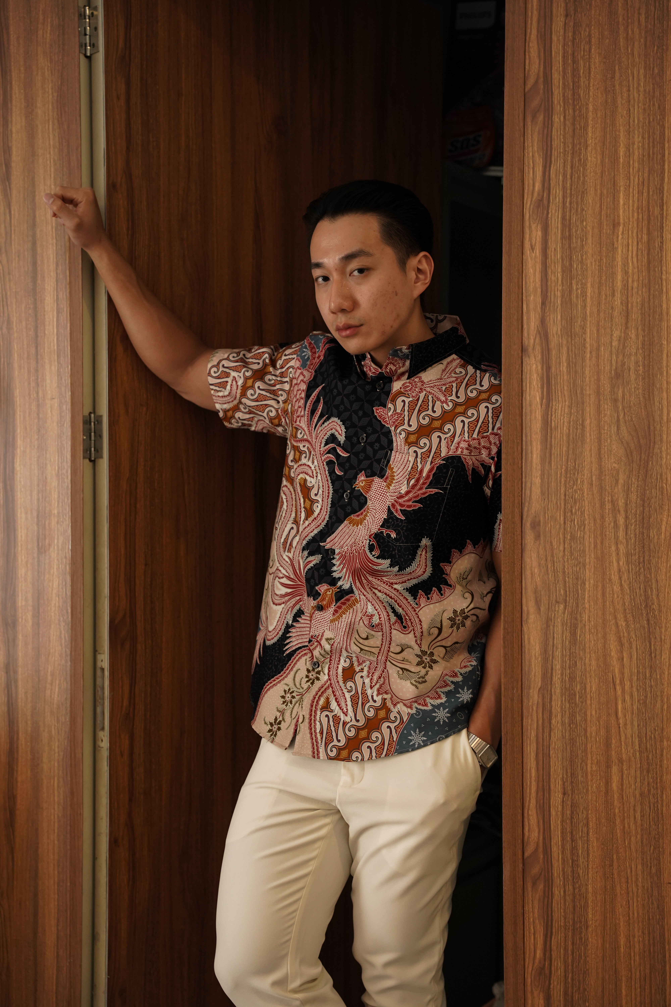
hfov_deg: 24.2
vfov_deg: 35.7
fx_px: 1563
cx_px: 336
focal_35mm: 56
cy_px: 504
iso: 1600
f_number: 3.5
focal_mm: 55.9
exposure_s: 1/125
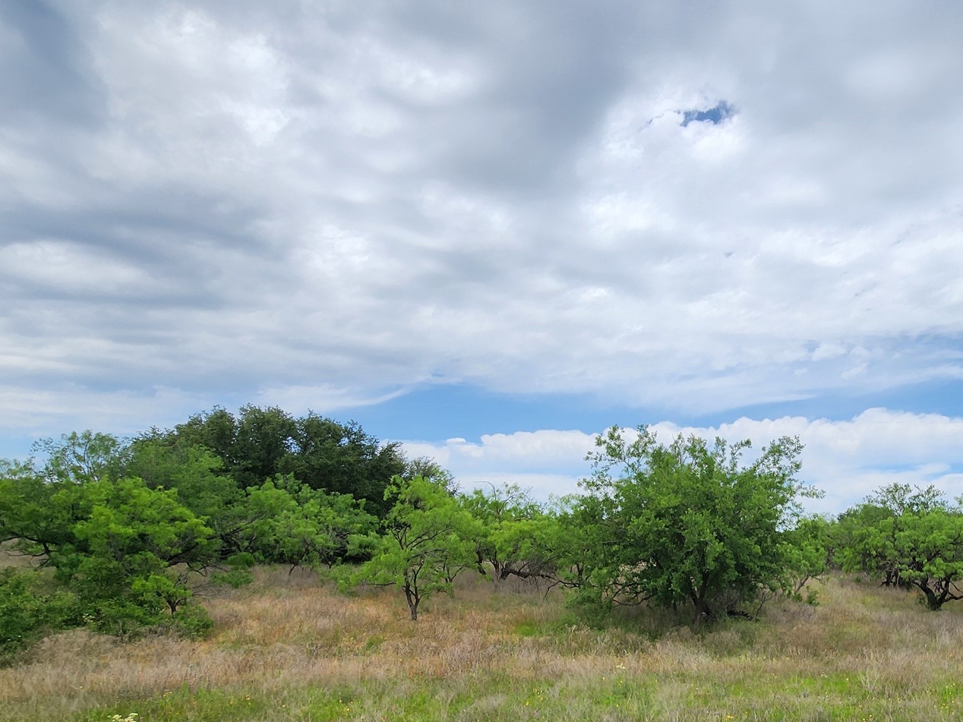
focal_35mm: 21
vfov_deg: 61.0
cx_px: 736
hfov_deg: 72.8
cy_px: 514
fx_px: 584
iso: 50
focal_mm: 2.2
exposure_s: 1/2456
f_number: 2.2
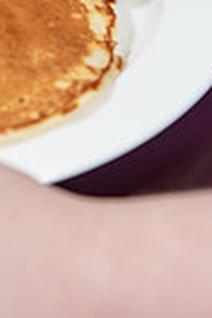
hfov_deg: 6.4
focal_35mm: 214
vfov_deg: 9.4
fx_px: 1890
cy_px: -96
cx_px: -59
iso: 1000
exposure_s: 1/250
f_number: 4
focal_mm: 52
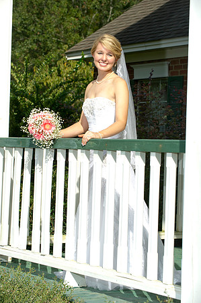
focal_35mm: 105
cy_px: 152
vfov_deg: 19.5
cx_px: 100
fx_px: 881
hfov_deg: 13.0
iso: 250
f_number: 7.1
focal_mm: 105
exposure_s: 1/320
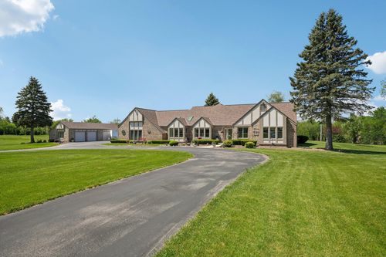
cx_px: 193
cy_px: 128
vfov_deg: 57.2
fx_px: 236
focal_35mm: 22
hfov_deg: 78.6
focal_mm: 22
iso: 100
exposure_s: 1/400
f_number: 7.1
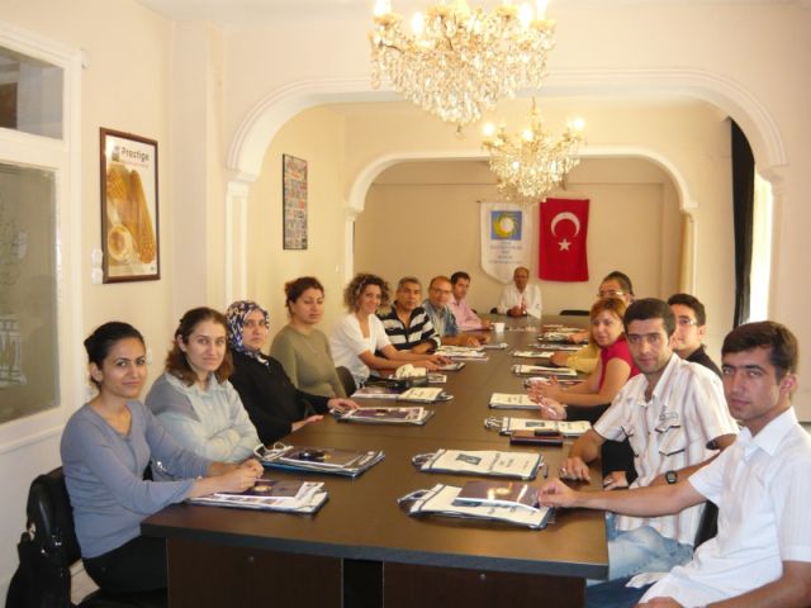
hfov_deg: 55.4
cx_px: 406
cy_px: 304
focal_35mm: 33
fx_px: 773
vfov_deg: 42.9
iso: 250
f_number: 2.8
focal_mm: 5.5
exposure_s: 1/30
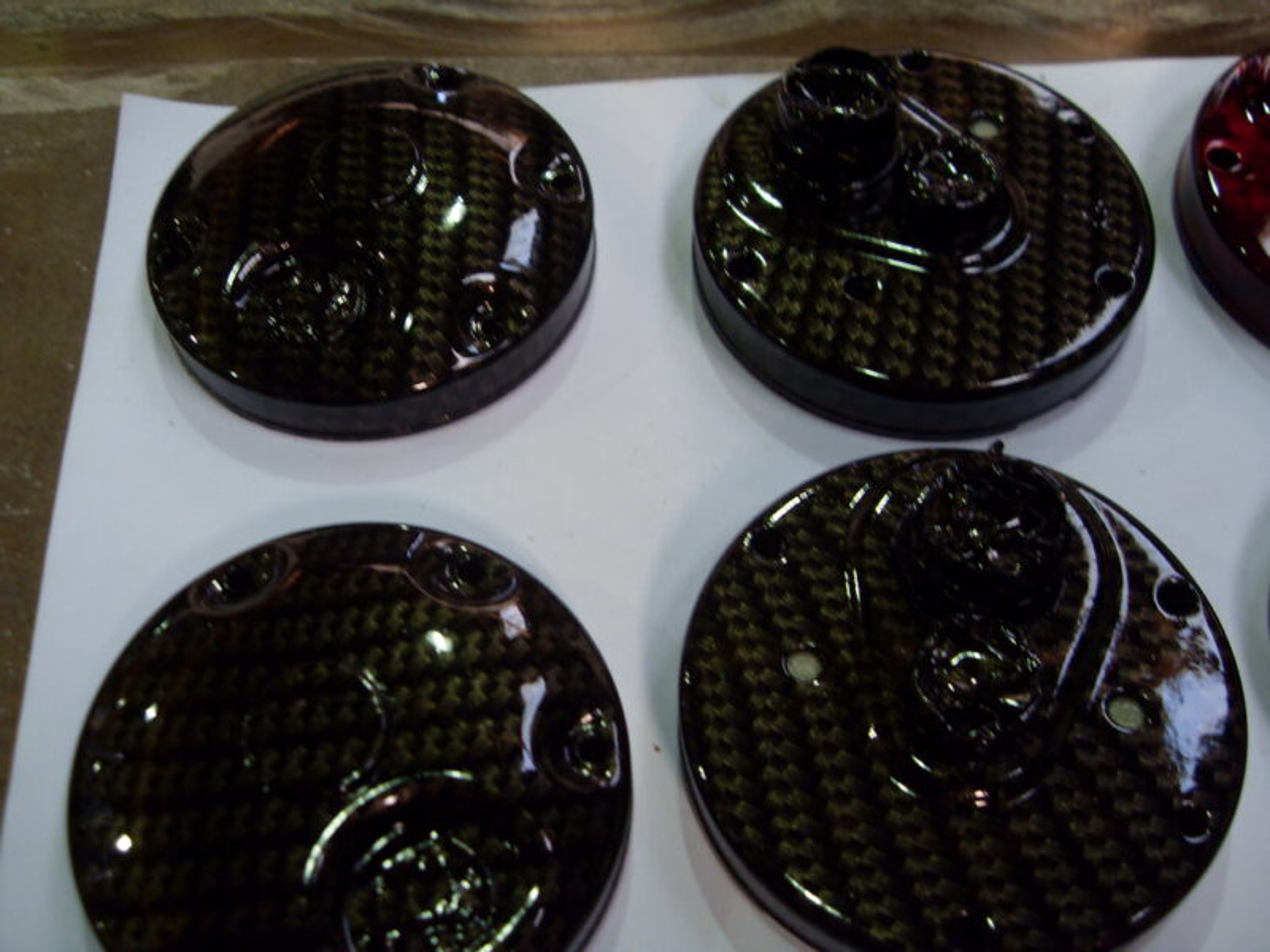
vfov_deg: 40.7
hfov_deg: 52.6
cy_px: 476
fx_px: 1284
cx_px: 635
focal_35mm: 35
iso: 100
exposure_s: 1/45
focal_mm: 6.3
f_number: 2.8
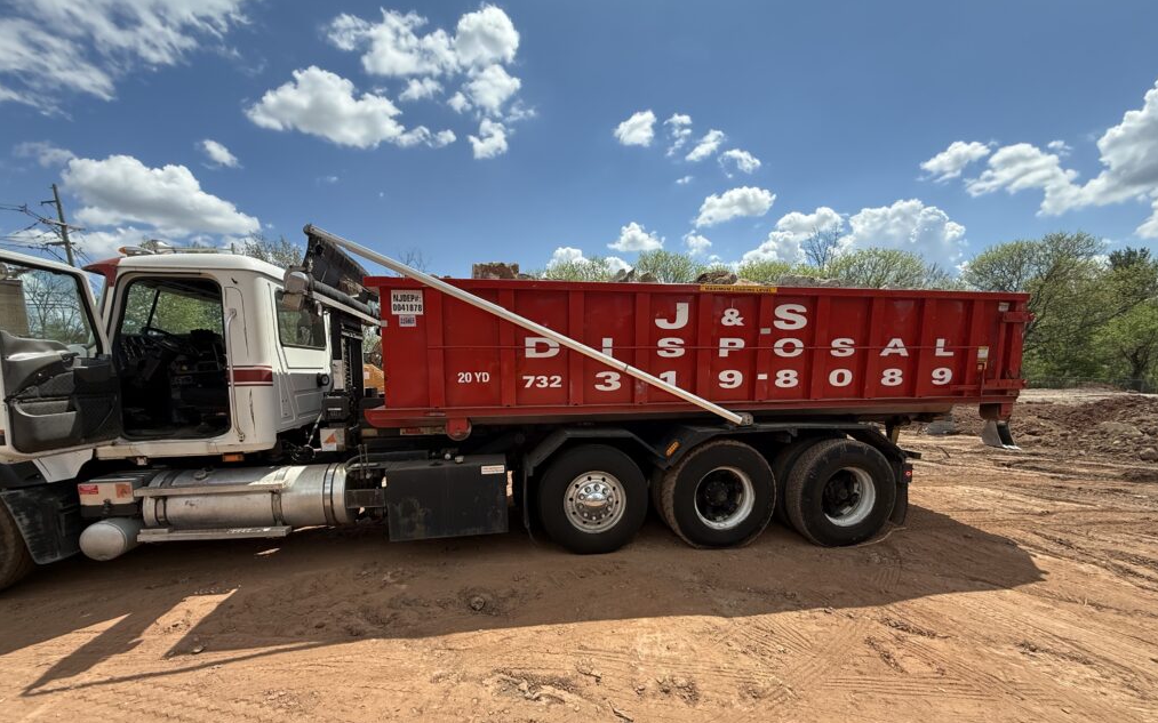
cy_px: 416
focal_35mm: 15
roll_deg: -0.2
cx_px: 583
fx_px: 473
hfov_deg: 101.5
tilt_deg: -4.8
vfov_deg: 74.3
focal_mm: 2.22
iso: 64
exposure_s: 1/1285
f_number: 2.2
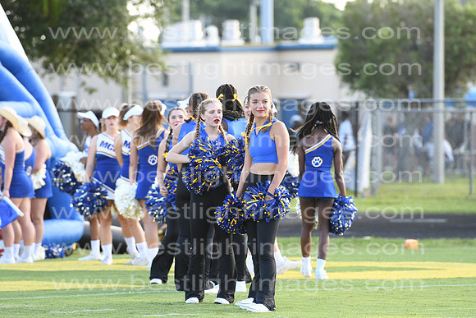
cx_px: 238
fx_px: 3967
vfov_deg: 4.6
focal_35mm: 300
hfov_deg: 6.9
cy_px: 159
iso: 560
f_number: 5.6
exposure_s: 1/640
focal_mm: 200
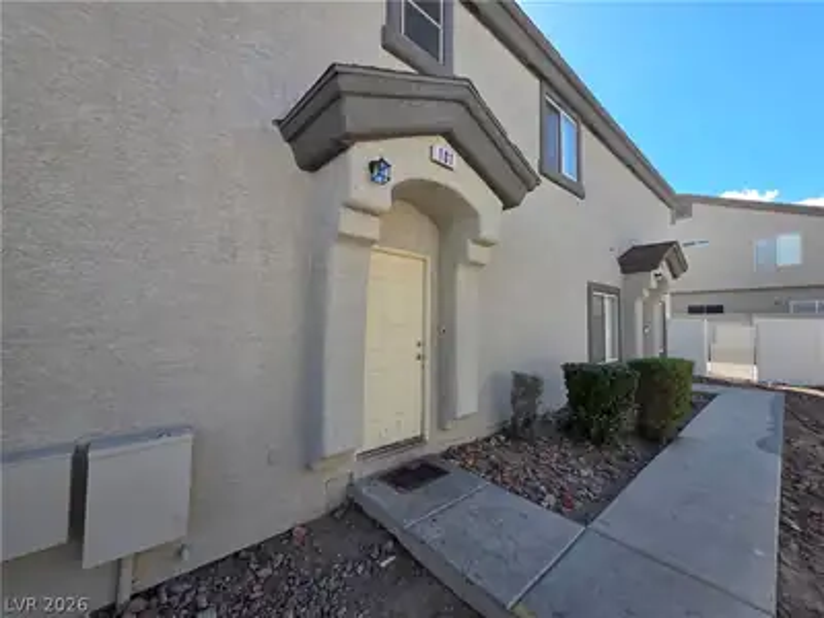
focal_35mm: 13
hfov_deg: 106.2
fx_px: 309
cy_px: 309
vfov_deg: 89.9
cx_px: 412
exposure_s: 1/1093
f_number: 1.9
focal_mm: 2.2
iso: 40
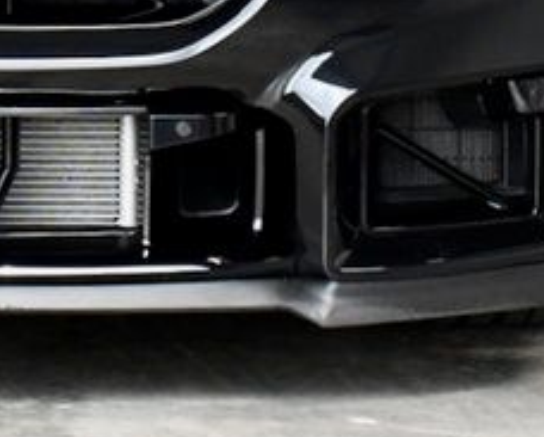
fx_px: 3869
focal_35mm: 240
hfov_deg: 8.0
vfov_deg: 6.4
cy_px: -202
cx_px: -60
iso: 2500
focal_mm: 38
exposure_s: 1/800
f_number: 5.6
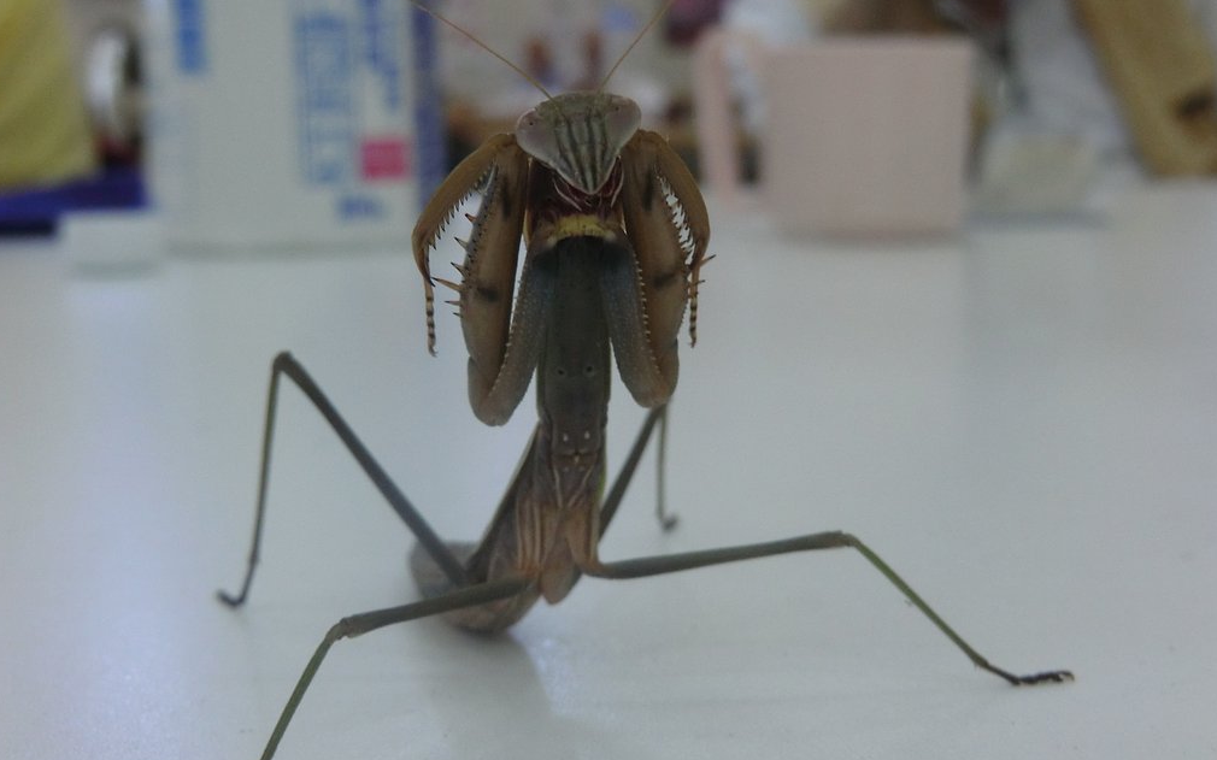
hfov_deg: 46.2
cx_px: 604
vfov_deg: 29.9
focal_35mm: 43
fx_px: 1426
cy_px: 385
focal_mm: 7.1
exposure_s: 1/60
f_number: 3.8
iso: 160
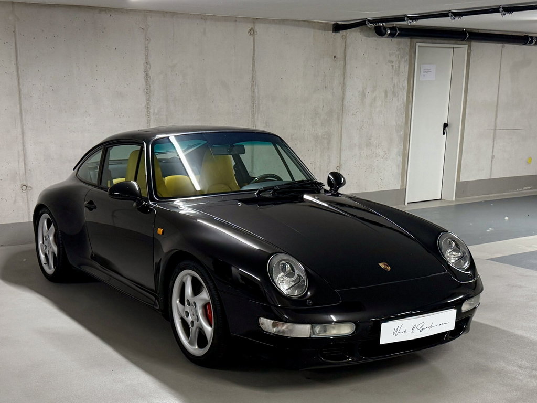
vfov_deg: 56.8
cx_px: 268
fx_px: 372
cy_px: 202
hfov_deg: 71.6
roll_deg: +0.0
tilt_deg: -14.2
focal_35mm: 24
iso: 320
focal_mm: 6.76
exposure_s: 1/100
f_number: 1.78
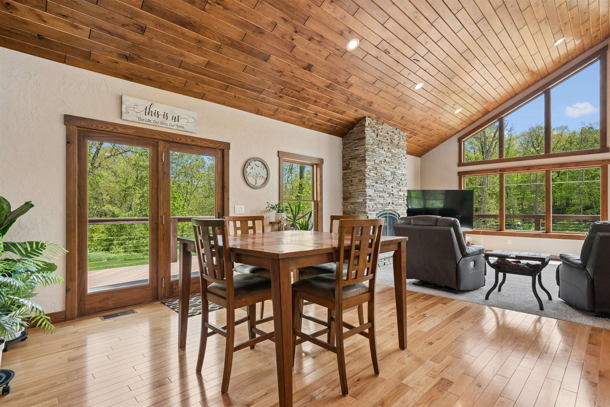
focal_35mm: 17
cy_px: 204
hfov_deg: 93.3
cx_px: 305
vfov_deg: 70.4
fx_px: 288
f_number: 8
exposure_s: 1/60
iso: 400
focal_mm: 17
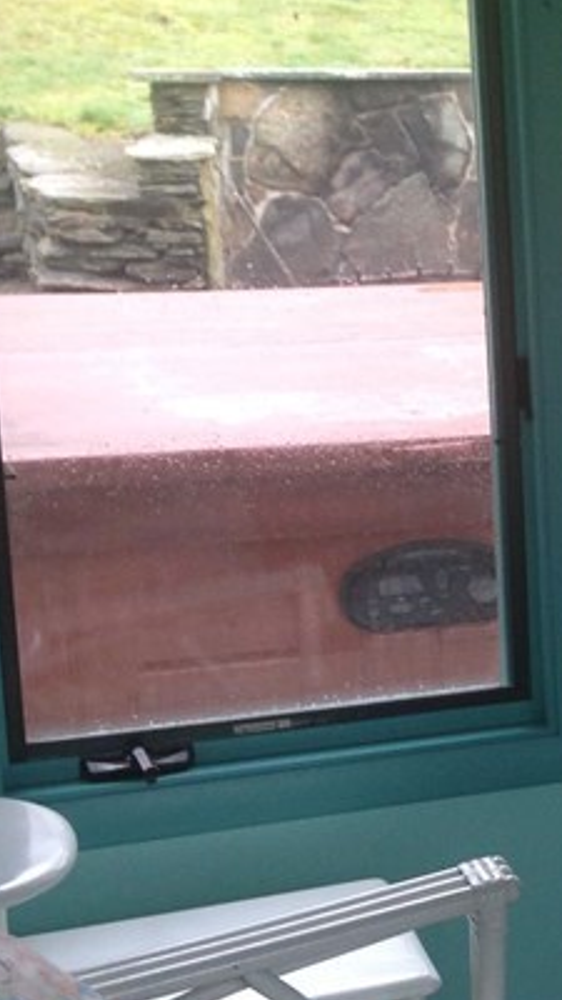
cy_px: 435
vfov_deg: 23.2
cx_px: 1119
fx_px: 2437
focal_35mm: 92
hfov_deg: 11.8
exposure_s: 1/40
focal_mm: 4.12
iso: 50
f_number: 2.4
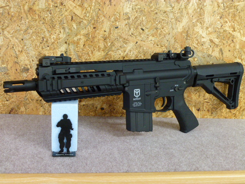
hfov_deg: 49.0
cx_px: 122
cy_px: 92
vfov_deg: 37.7
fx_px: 269
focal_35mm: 38
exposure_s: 1/15
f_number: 4.5
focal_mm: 6.8
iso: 400
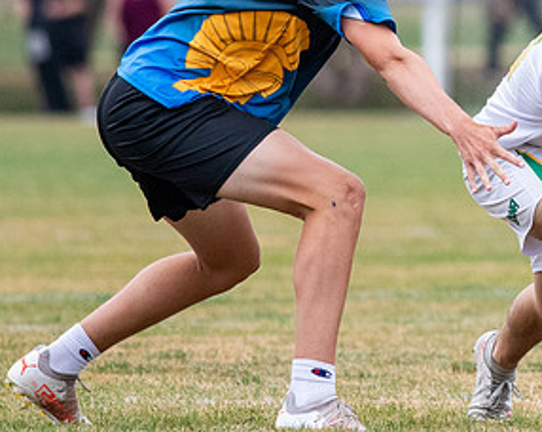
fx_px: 20857
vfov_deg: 1.2
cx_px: 753
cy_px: -40
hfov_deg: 1.5
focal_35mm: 1302
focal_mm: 300
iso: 1600
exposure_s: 1/2000
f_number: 5
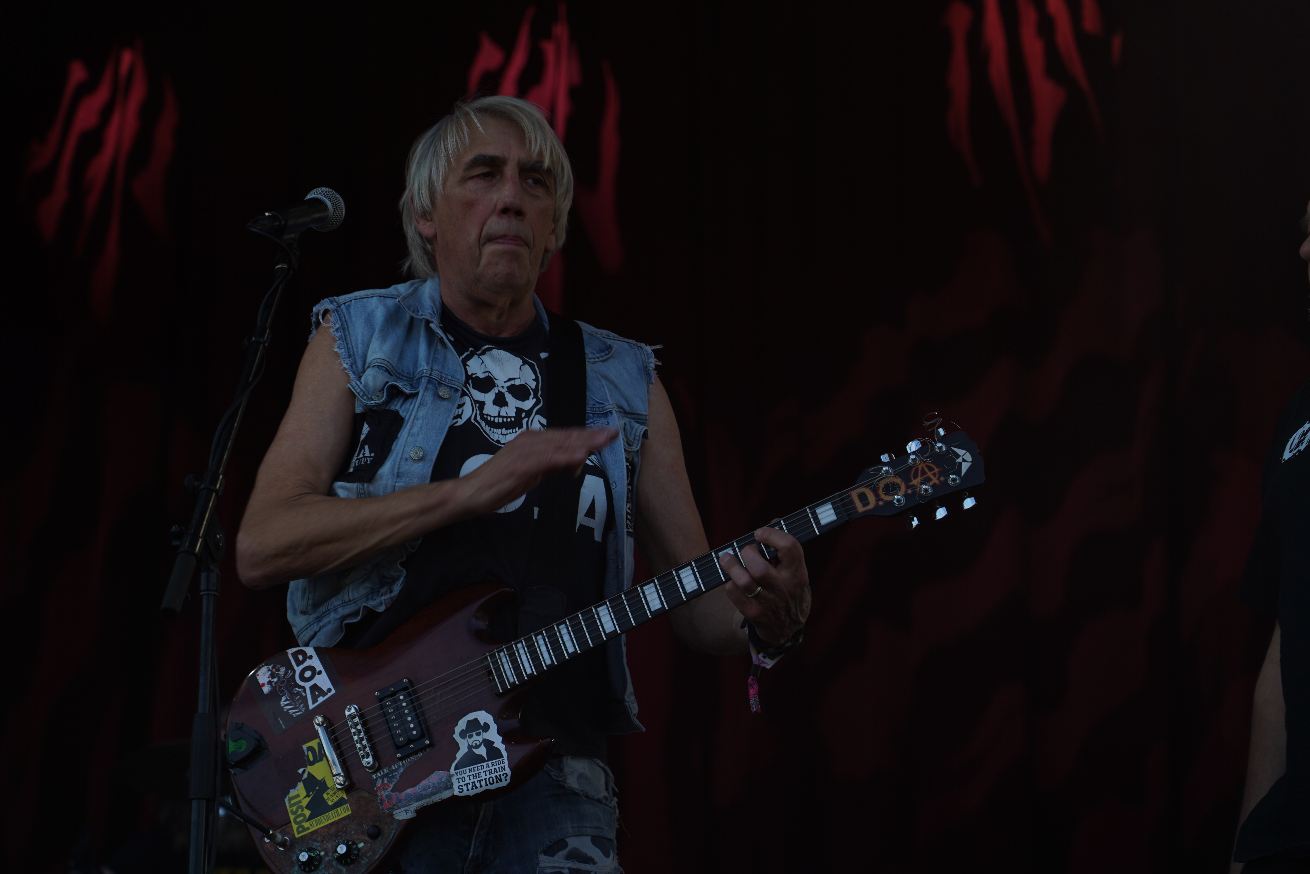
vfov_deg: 13.0
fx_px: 3821
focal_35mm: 105
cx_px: 655
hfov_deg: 19.5
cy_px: 437
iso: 100
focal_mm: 105
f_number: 5
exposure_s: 1/320
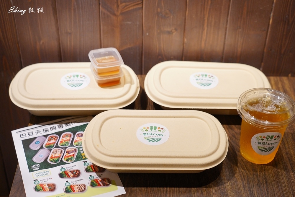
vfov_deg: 23.0
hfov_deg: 33.9
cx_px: 148
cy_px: 98
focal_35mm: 59
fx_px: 484
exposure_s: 1/60
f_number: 4.5
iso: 1000
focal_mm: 59
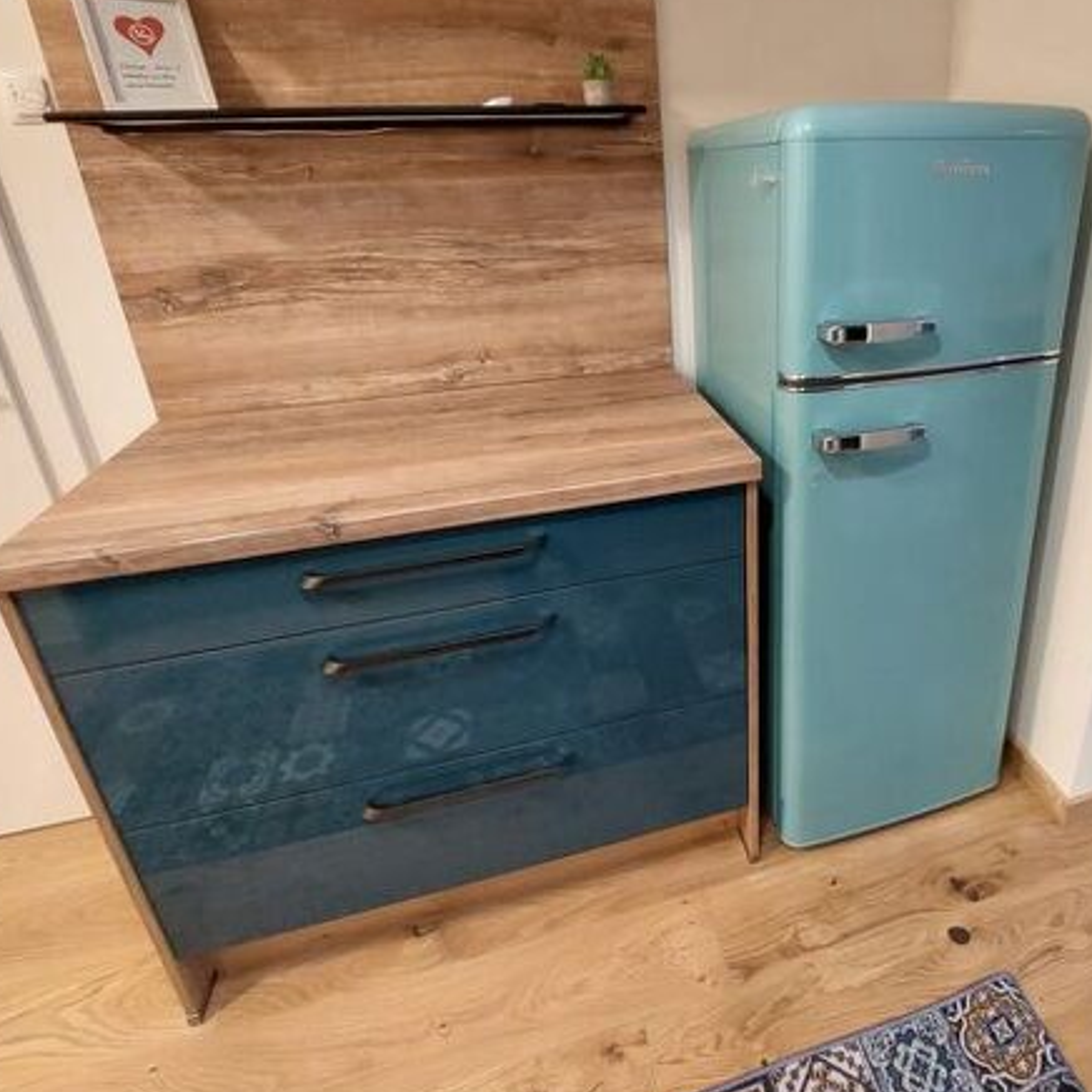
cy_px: 438
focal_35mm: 19
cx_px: 705
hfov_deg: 75.8
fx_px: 678
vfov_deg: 76.8
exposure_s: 1/33
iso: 400
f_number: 2.2
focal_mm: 1.74
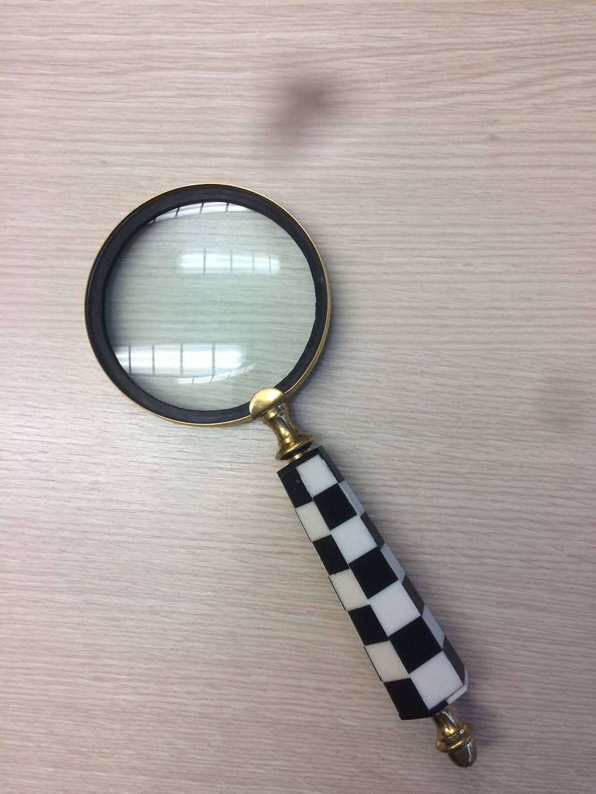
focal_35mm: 29
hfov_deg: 48.2
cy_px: 397
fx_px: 666
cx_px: 298
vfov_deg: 61.7
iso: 40
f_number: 2.2
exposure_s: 1/33
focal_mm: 4.15
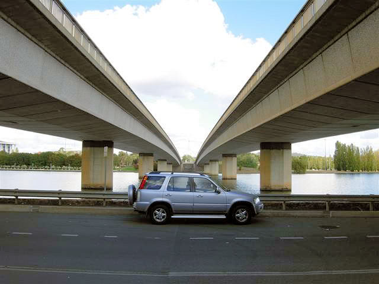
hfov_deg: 51.4
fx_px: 394
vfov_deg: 39.7
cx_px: 190
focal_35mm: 36
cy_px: 142
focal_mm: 7.5
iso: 50
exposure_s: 1/157
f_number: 5.4
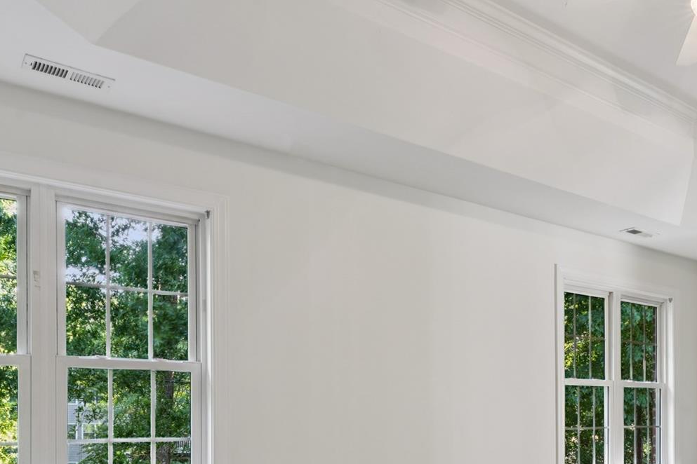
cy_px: 410
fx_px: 667
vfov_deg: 36.3
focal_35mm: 34
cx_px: 511
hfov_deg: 53.0
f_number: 13
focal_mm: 16.7
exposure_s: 1
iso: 100
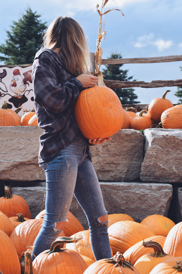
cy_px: 137
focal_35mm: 75
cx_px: 91
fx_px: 569
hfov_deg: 18.2
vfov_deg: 27.0
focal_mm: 50
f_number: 5.6
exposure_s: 1/400
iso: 100
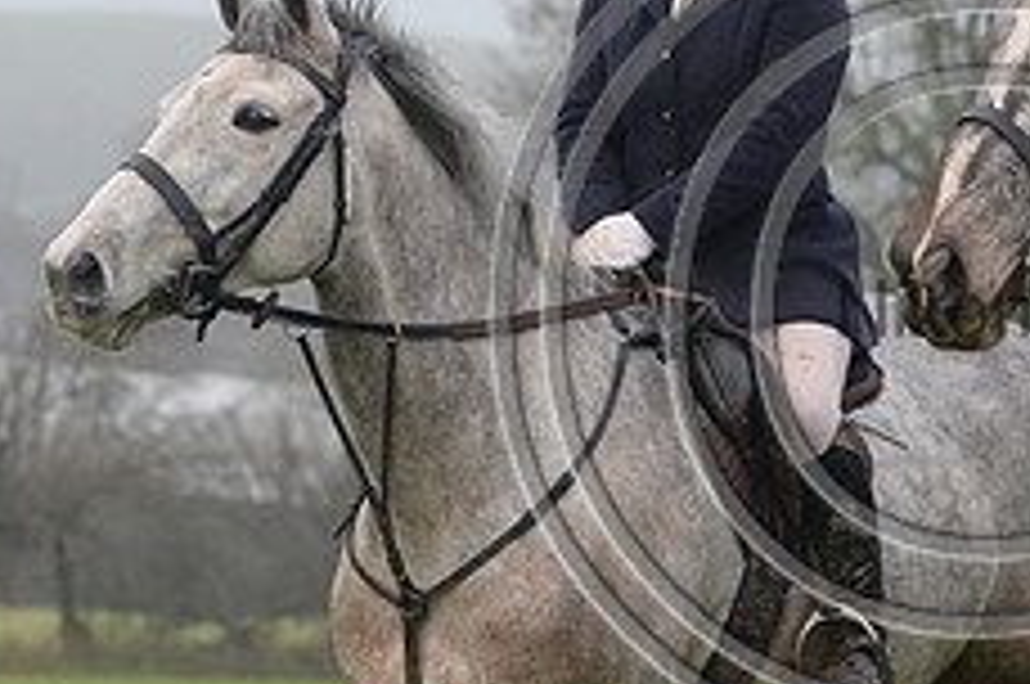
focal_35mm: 317
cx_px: 904
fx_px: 9057
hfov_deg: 6.5
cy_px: 252
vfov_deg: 4.3
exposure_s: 1/800
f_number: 5
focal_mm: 125
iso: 1600
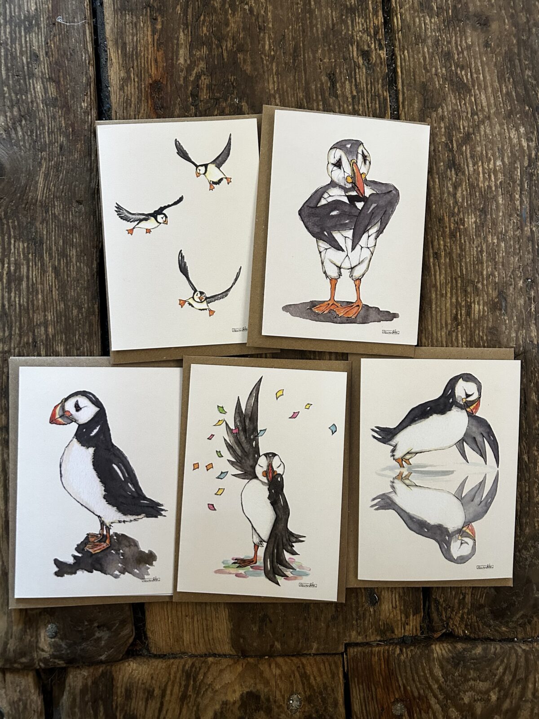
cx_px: 270
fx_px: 540
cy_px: 360
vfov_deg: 67.3
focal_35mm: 26
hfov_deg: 53.1
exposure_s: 1/60
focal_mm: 5.7
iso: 320
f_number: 1.5
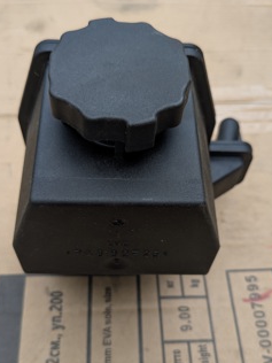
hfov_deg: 37.7
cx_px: 138
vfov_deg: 48.7
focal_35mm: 38
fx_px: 398
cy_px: 219
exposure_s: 1/256
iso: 38
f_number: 1.89
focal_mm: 5.43
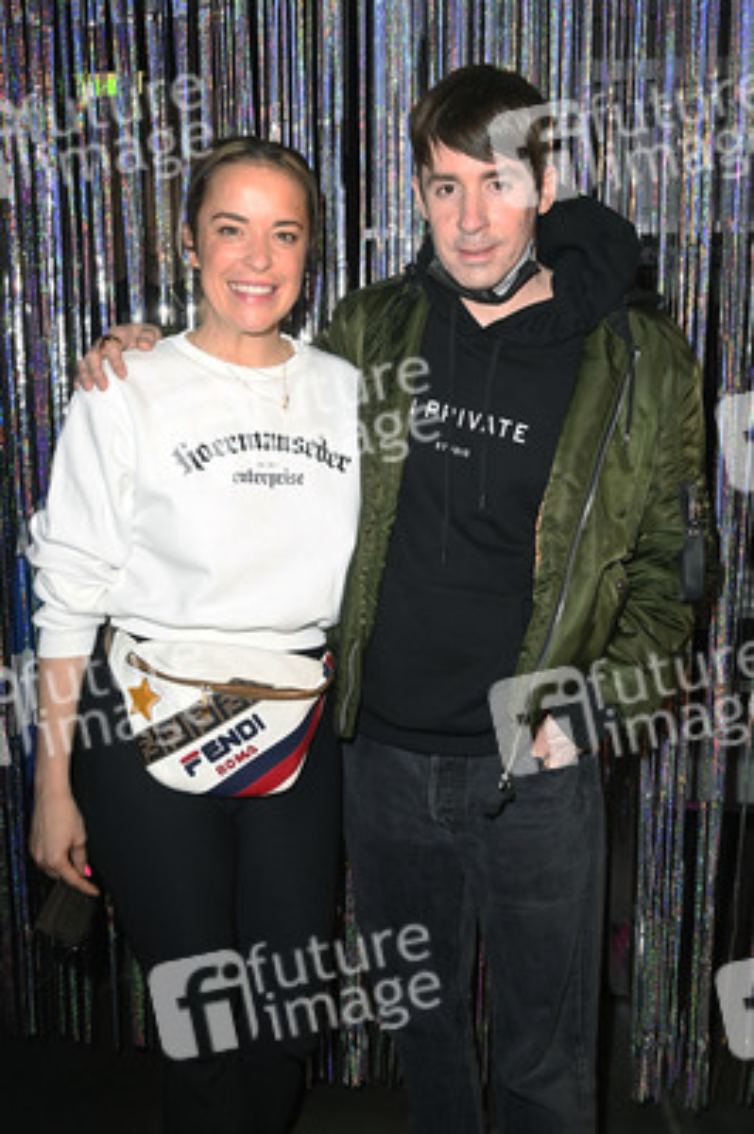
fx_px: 1007
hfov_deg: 41.0
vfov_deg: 58.8
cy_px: 567
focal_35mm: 32
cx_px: 377
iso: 2000
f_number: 5.6
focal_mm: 32
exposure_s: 1/50
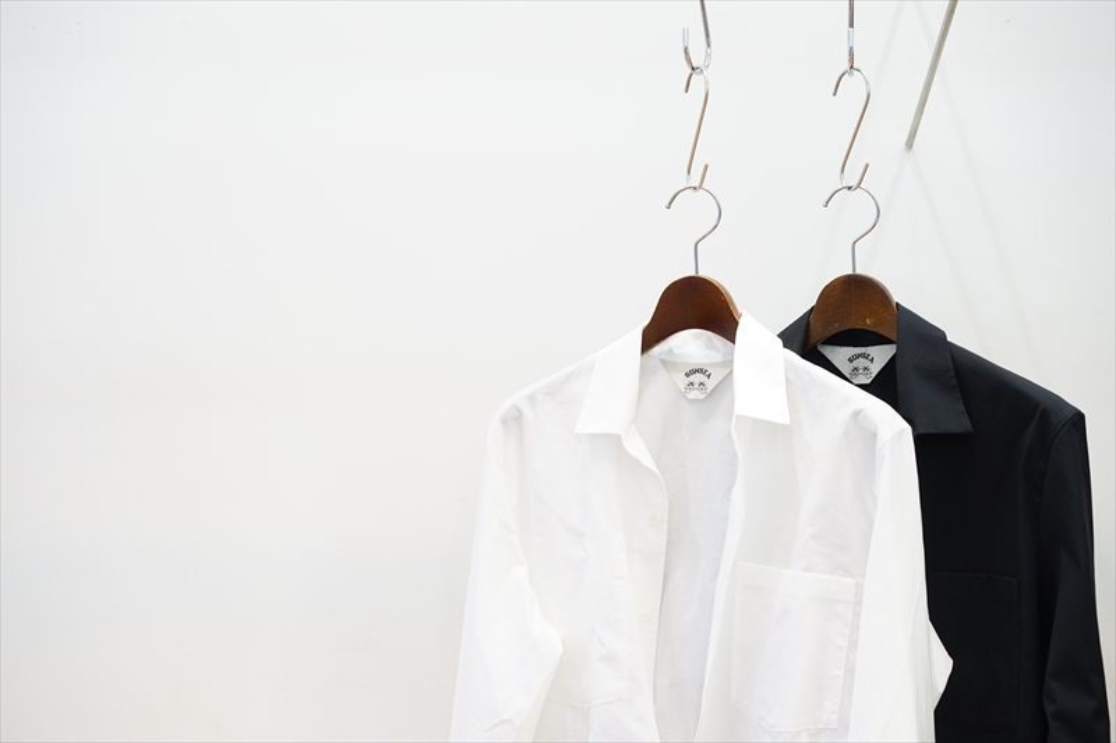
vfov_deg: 24.6
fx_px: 1705
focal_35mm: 55
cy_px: 372
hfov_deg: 36.3
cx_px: 558
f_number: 4
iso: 1000
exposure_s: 1/60
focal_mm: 55
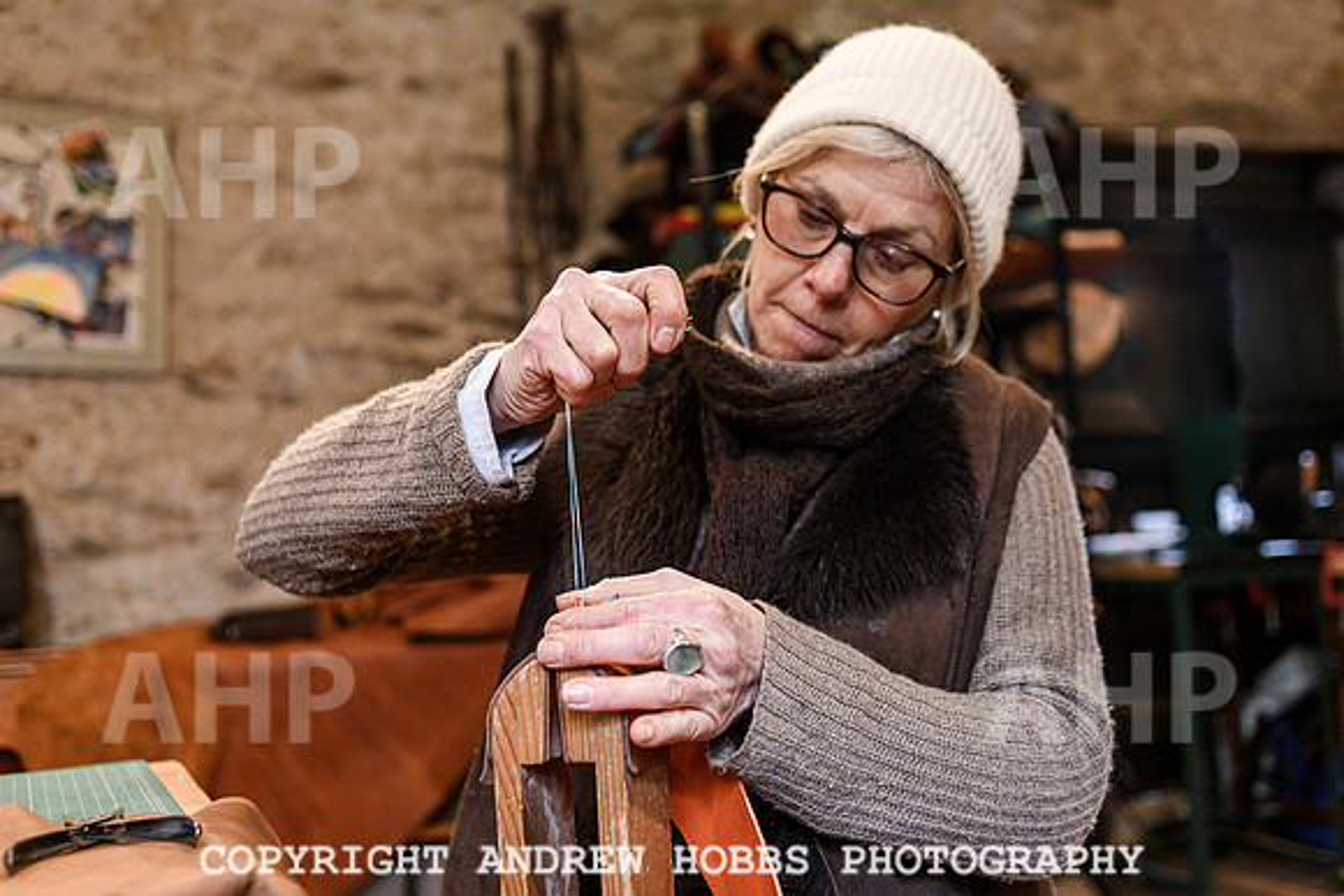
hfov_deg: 52.3
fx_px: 1368
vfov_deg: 36.3
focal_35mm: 37
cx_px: 703
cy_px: 452
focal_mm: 35
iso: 1000
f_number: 3.5
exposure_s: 1/100
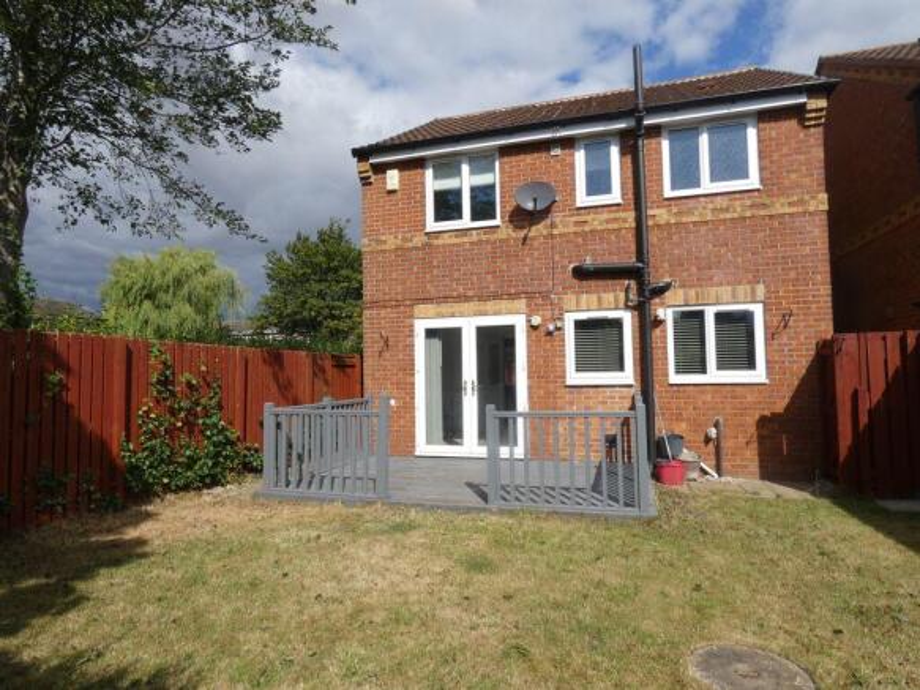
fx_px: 531
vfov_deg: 66.0
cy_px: 345
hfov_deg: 81.8
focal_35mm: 20
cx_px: 460
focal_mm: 3.6
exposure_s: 1/800
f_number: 4.5
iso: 80
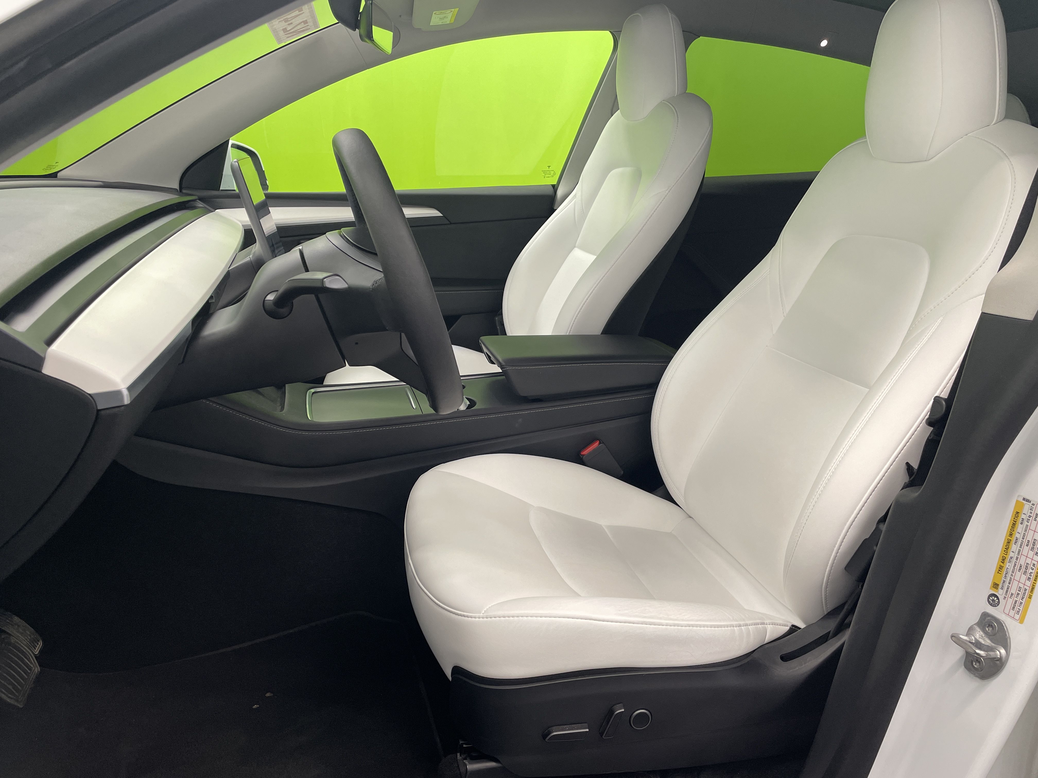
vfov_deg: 53.1
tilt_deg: -16.2
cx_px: 519
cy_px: 389
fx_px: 780
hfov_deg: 67.3
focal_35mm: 26
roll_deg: -1.9
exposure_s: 1/100
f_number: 1.6
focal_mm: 4.2
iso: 100
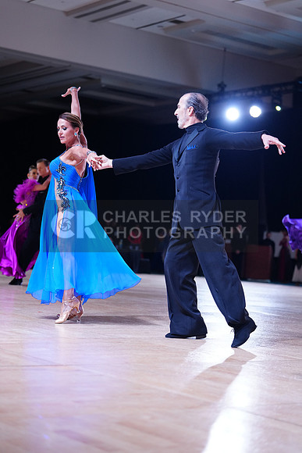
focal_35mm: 70
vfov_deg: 28.8
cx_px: 151
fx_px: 880
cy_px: 226
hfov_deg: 19.5
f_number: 2.8
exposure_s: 1/640
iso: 1250
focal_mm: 70
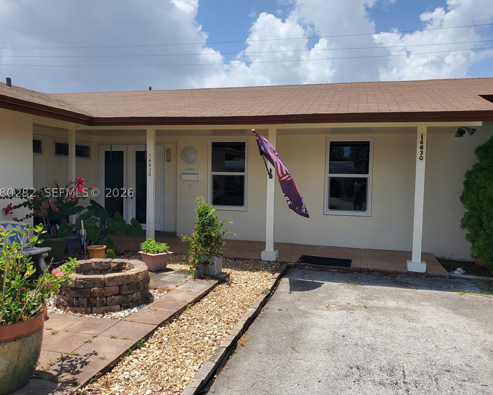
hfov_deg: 62.2
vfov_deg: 51.5
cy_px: 193
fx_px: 409
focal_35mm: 28
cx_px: 238
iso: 50
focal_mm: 4.3
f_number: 2.4
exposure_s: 1/1645
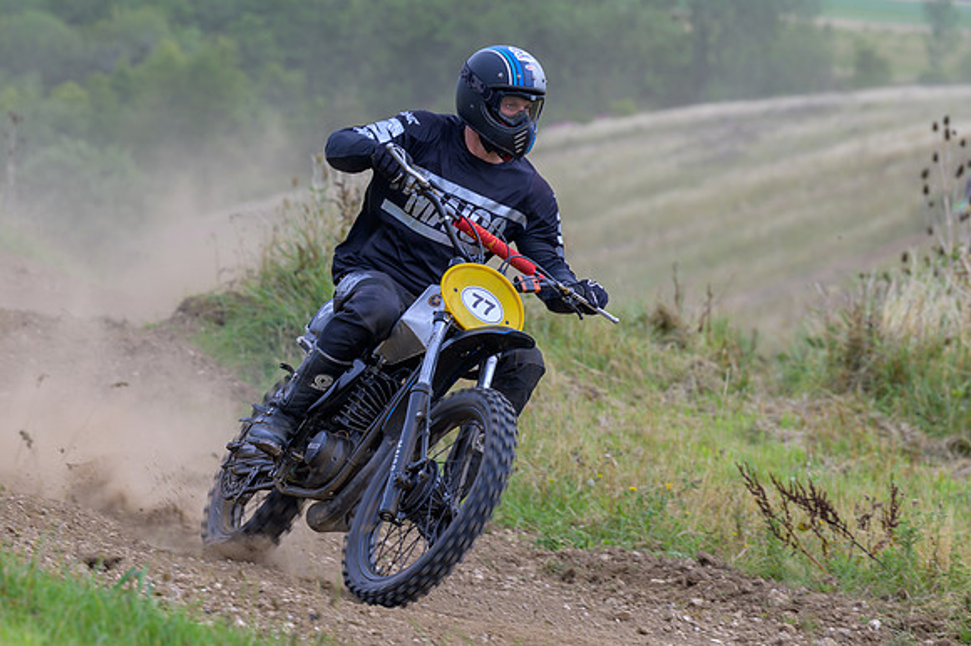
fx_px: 5084
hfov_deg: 10.9
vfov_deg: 7.3
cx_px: 583
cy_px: 366
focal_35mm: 189
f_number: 4
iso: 64
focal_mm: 105
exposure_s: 1/400
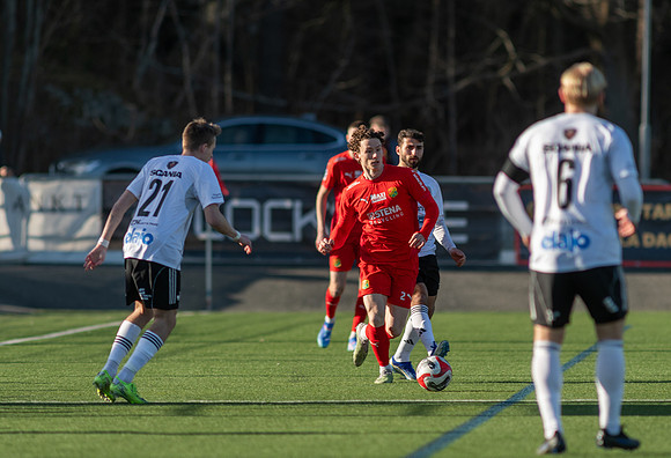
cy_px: 254
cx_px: 381
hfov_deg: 4.0
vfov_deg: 2.8
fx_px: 9532
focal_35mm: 508
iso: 140
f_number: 3.2
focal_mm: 300
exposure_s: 1/1600
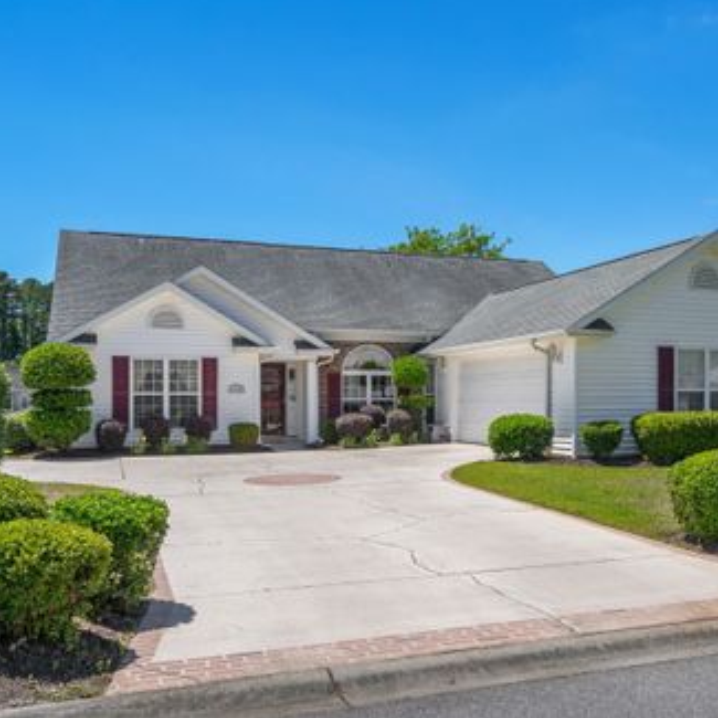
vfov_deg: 48.4
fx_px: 798
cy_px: 352
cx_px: 424
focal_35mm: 34
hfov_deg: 48.2
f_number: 8
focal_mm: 26
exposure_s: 1/1000
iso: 320
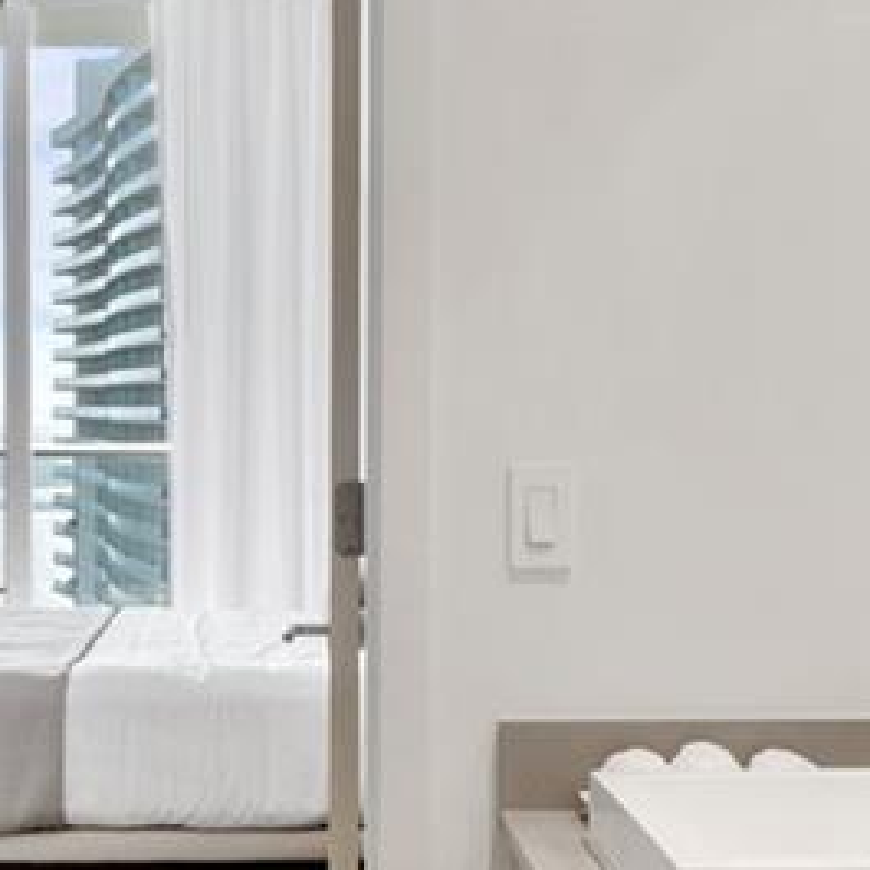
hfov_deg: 19.8
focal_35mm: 87
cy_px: 415
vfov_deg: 19.9
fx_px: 2474
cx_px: 204
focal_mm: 17
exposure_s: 1/2.5
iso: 100
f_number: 8
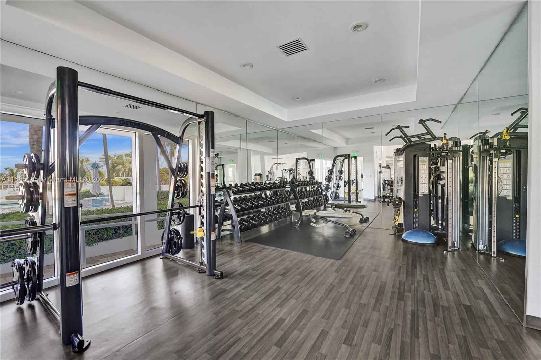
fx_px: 210
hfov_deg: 104.3
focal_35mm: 14
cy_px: 180
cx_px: 270
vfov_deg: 81.2
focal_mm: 14
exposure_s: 1/250
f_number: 3.5
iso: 1250
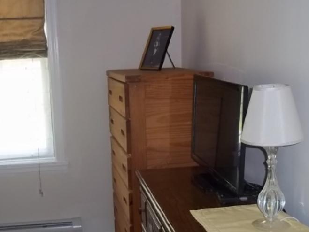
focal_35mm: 56
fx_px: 500
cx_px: 142
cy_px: 150
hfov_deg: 34.3
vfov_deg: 26.0
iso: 160
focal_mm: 6.5
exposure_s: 1/30
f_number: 3.1
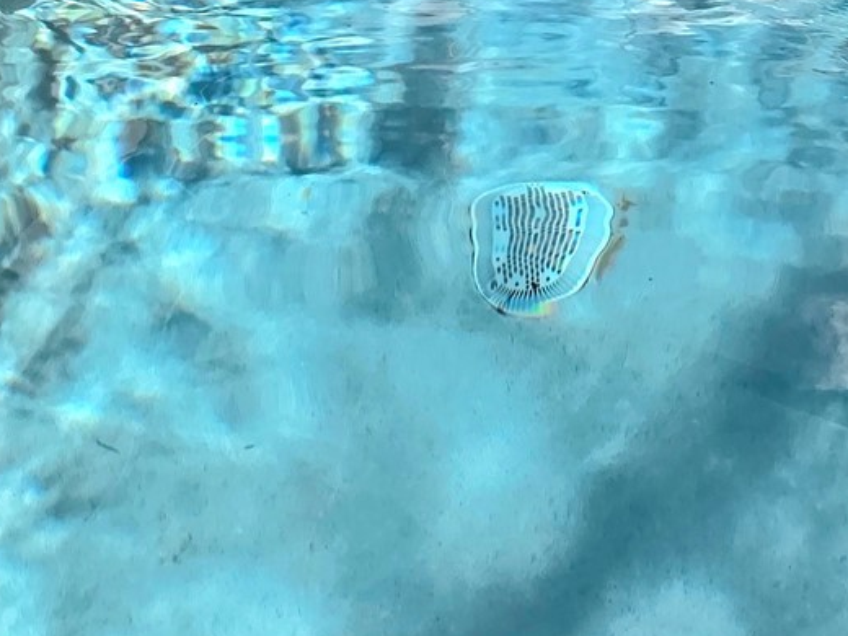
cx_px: 525
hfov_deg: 46.4
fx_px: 980
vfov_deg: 31.9
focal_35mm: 40
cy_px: -60
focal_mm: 2.2
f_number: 2.2
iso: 50
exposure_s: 1/2000
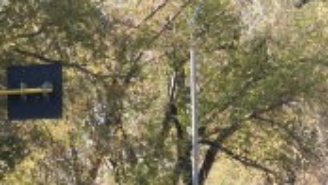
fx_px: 4707
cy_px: 389
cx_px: 884
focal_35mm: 541
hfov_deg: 3.9
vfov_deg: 2.2
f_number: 6.3
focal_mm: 50
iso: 160
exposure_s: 1/160
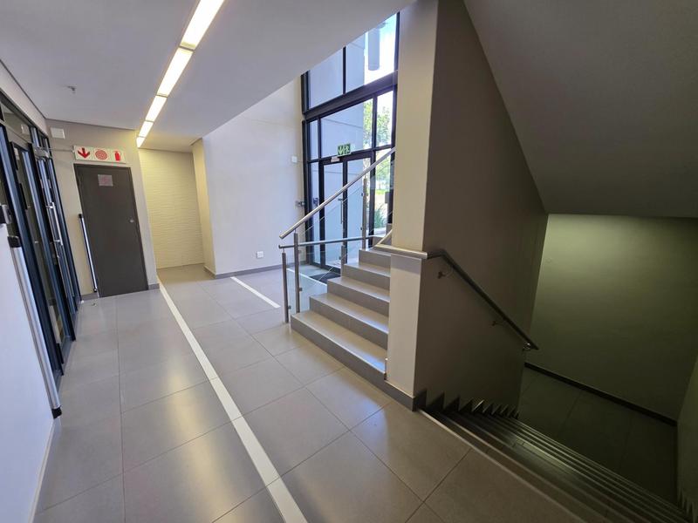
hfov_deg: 106.2
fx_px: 262
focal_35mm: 13
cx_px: 349
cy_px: 262
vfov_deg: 89.9
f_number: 1.9
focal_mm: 2.2
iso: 125
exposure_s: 1/100
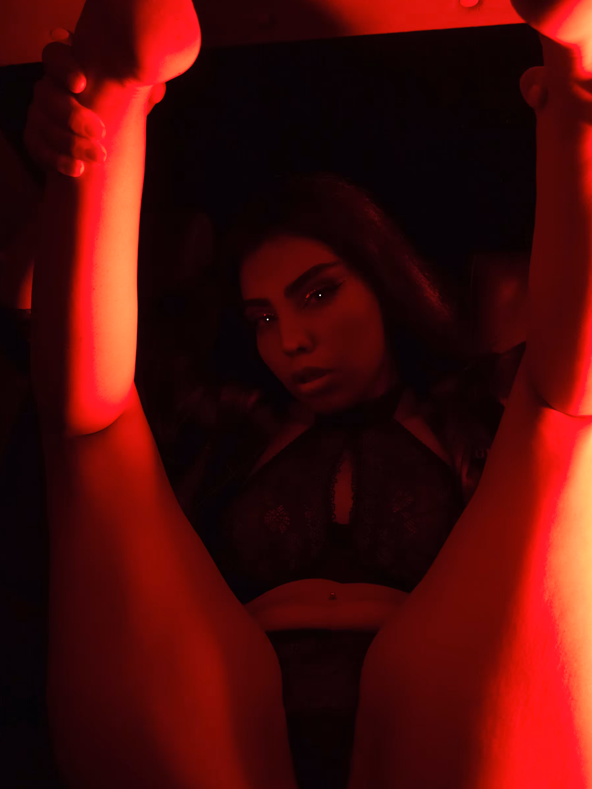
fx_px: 798
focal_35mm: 35
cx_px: 295
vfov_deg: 52.5
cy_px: 441
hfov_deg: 40.7
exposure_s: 1/50
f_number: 2.8
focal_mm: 12.39
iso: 1000
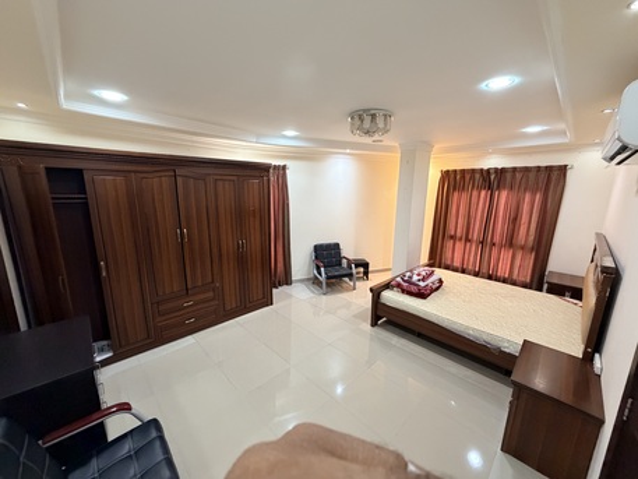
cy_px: 240
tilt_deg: -10.2
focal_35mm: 14
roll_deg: -0.6
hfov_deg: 102.0
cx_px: 319
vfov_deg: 85.7
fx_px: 258
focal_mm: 2.22
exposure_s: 1/50
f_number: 2.2
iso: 500
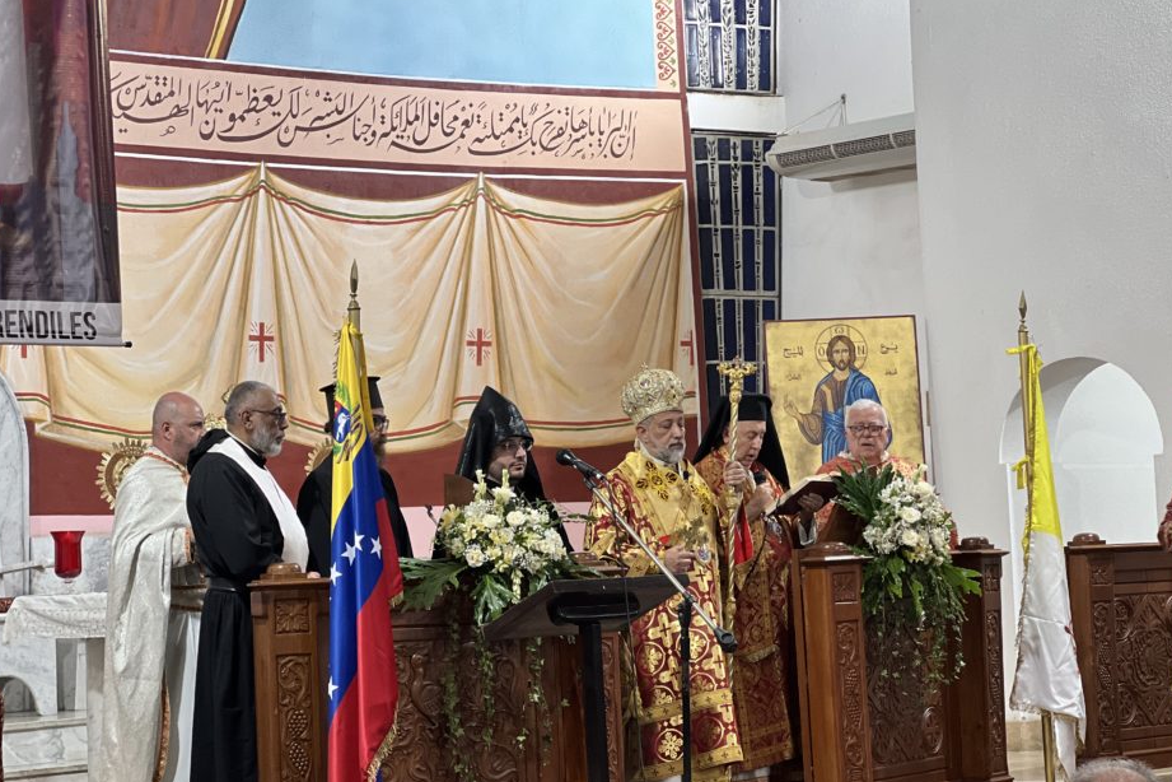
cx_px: 617
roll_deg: +2.5
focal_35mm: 89
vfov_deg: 15.4
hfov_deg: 22.9
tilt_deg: +2.7
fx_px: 2897
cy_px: 462
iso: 160
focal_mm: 9
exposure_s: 1/40
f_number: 2.8
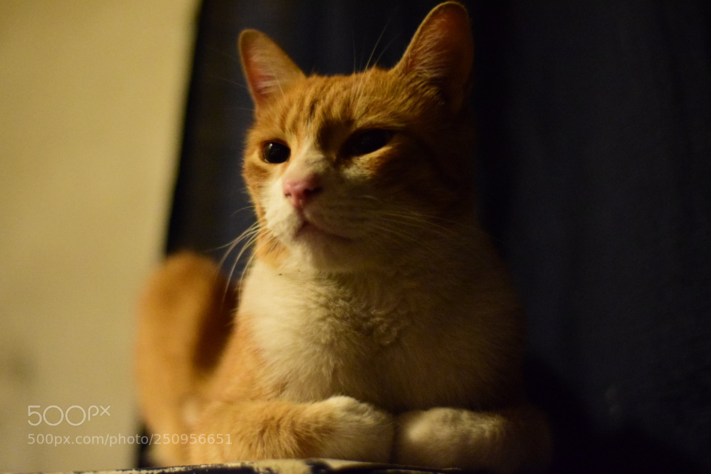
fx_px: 1481
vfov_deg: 18.2
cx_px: 356
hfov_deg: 27.0
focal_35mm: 75
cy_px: 237
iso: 6400
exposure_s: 1/50
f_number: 1.8
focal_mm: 50
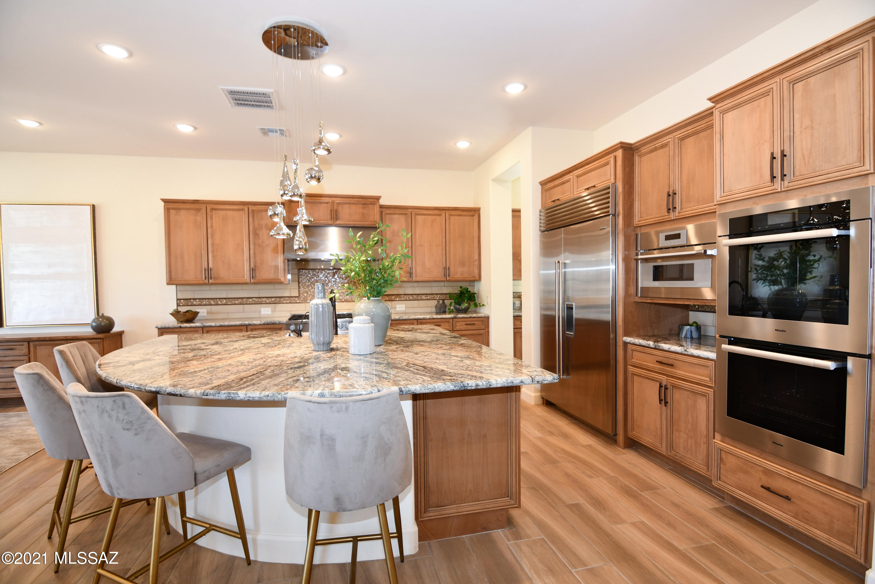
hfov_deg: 96.7
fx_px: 389
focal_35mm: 16
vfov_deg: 73.7
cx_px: 438
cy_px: 292
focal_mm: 11
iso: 360
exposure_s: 1/60
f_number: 4
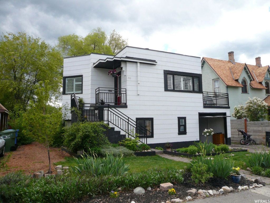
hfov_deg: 63.4
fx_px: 218
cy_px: 102
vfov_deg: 49.7
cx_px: 135
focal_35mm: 28
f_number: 2.8
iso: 100
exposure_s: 1/800
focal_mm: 4.6
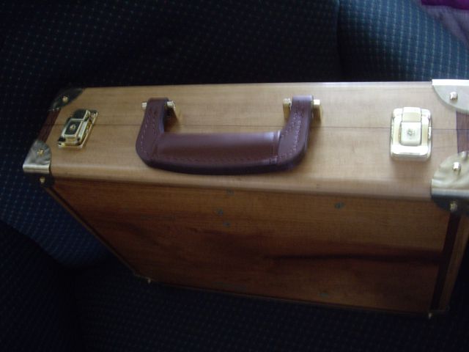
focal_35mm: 38
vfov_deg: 37.7
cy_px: 176
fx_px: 515
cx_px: 234
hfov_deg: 49.0
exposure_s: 1/8
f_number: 2.8
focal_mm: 7.9
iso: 200
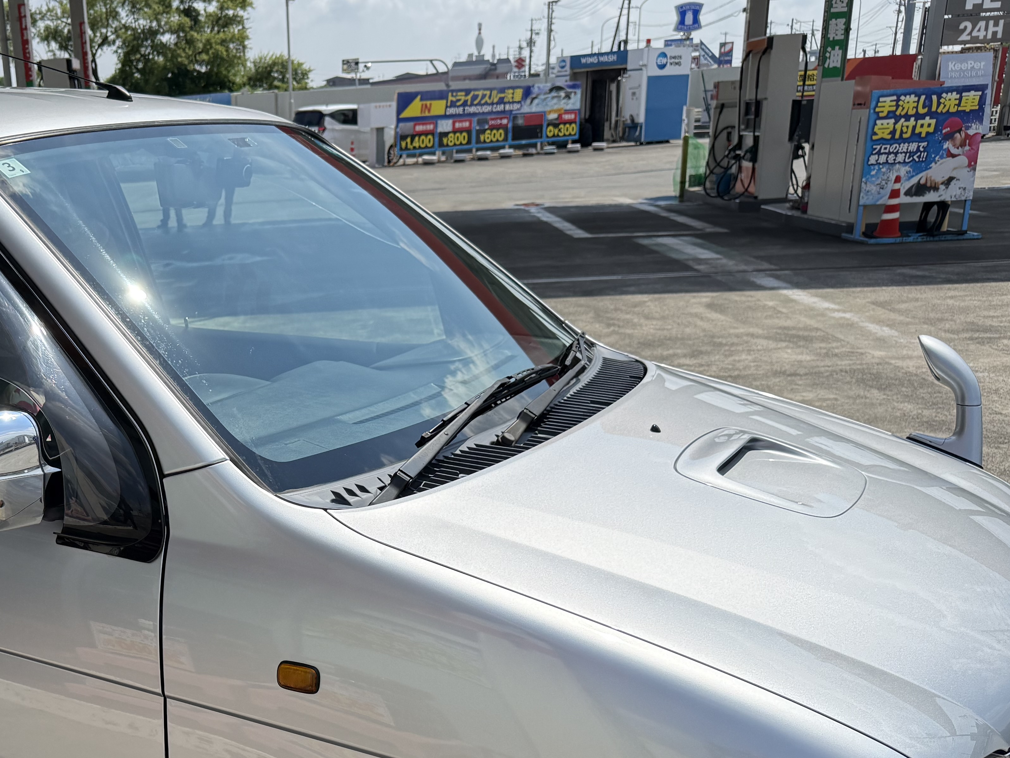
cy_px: 638
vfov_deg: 32.4
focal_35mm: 43
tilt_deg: -21.2
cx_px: 200
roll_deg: +3.8
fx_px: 1255
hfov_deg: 41.9
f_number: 1.78
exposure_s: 1/6711
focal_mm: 6.76
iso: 100
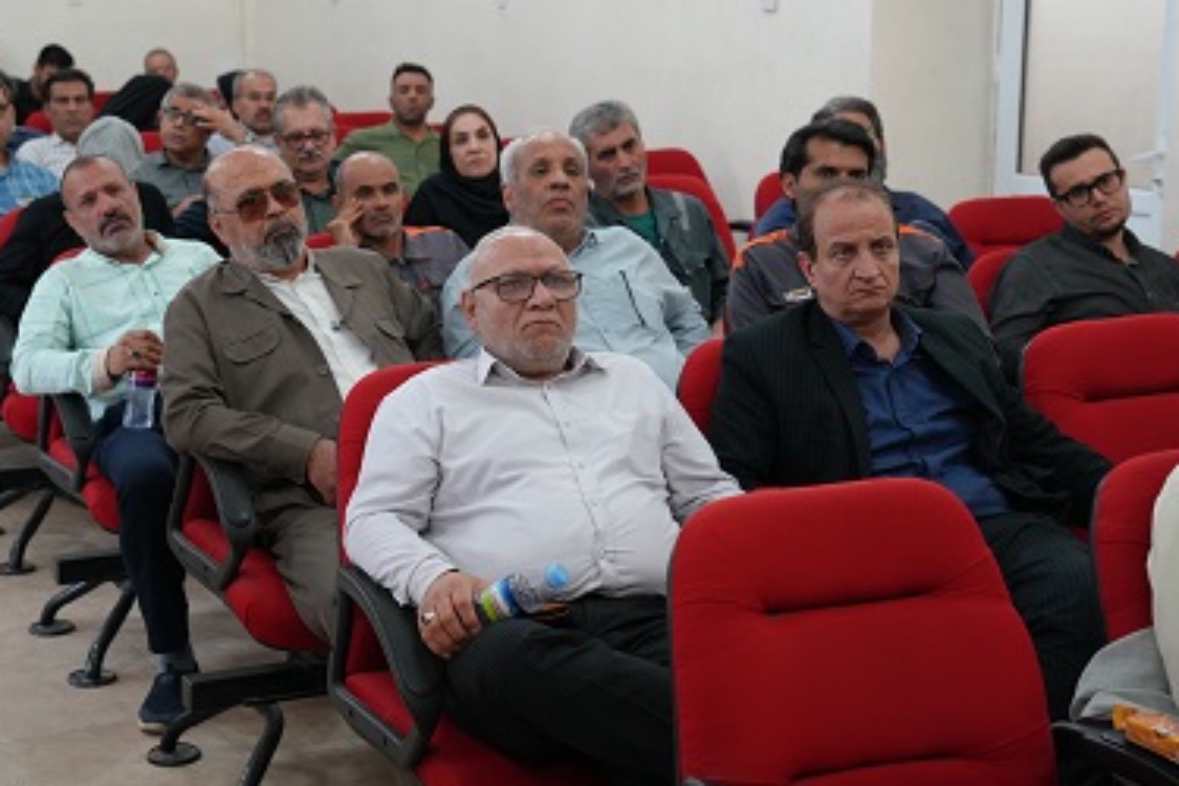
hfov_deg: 30.9
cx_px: 478
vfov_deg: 20.9
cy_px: 330
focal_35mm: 65
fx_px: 2129
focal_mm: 48
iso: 2000
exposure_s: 1/160
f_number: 4
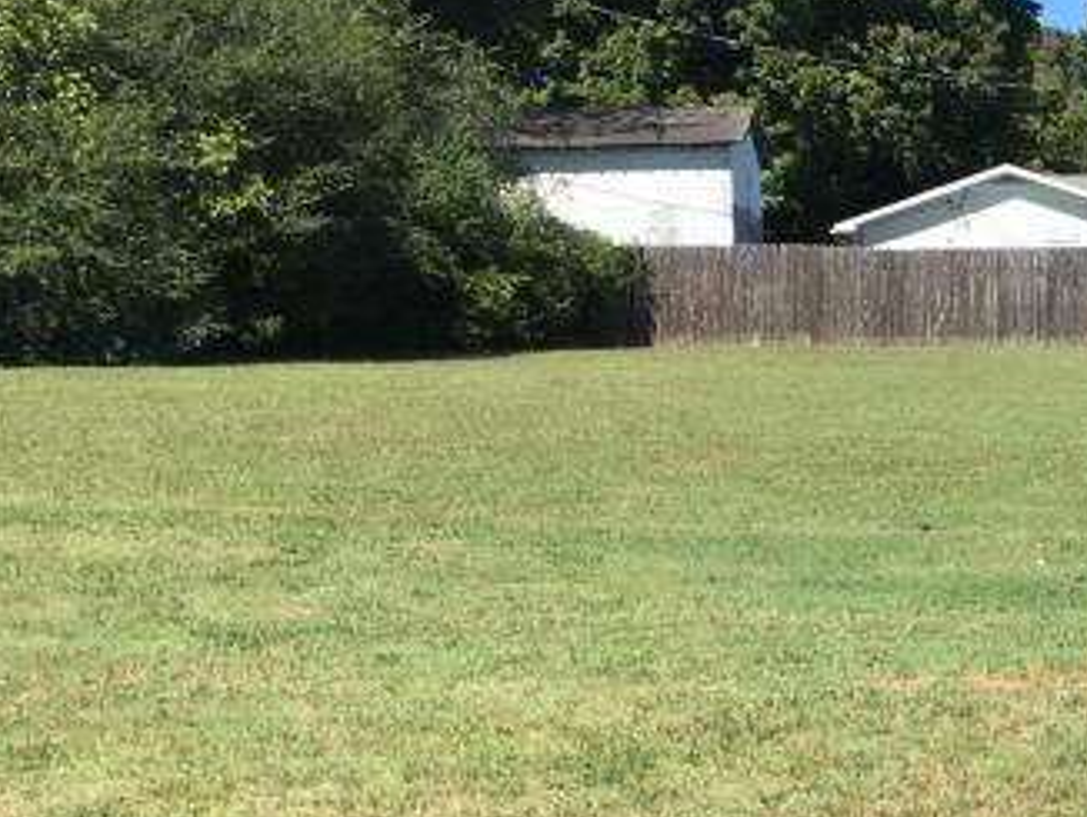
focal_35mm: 91
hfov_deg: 19.2
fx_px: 2860
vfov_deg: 16.2
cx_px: 1560
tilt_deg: -3.0
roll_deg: +1.8
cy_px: 540
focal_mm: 4.15
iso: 25
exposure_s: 1/1148
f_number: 2.2
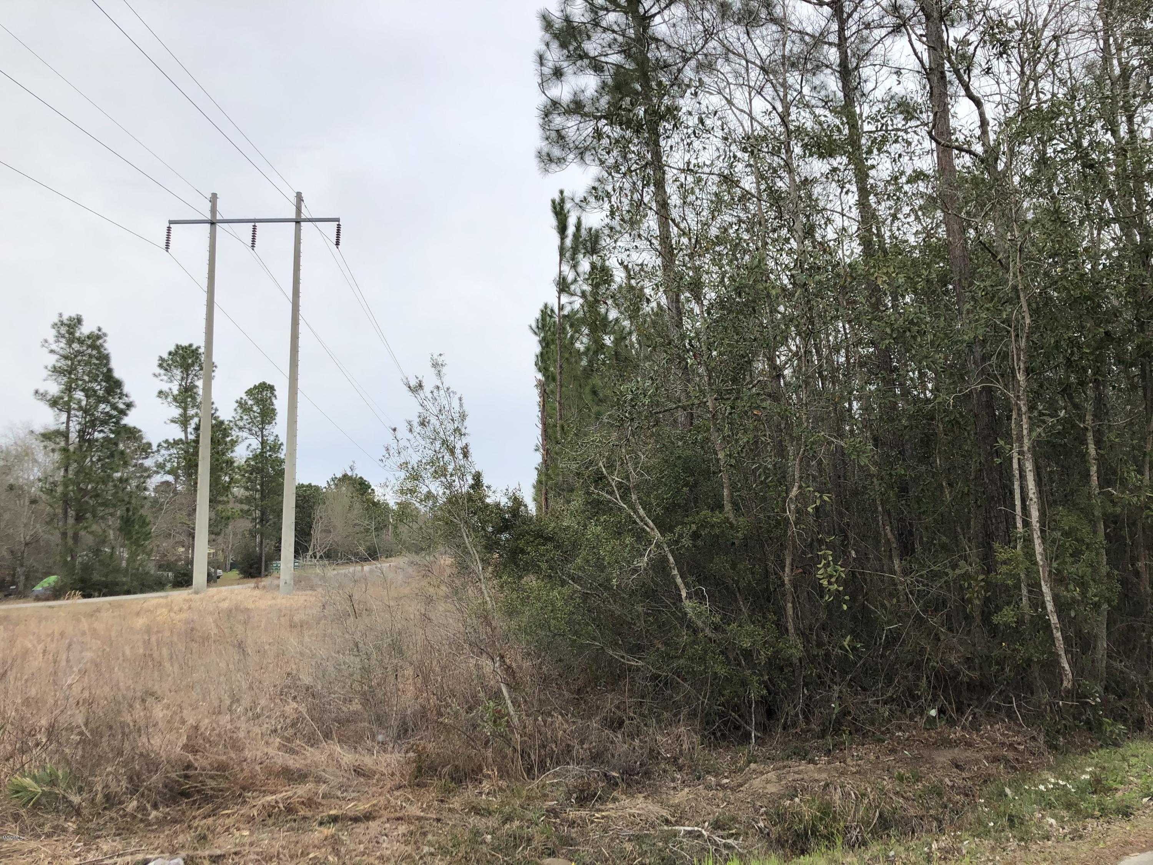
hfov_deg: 63.4
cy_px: 432
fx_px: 933
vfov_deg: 49.7
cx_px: 576
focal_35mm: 28
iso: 20
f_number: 1.8
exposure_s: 1/1263
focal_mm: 3.99
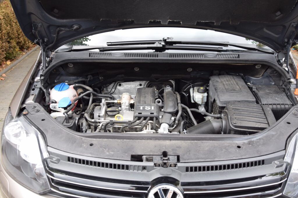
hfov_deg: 57.2
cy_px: 99
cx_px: 149
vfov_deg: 40.0
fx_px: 273
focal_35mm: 33
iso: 400
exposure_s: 1/100
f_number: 5
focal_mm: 22
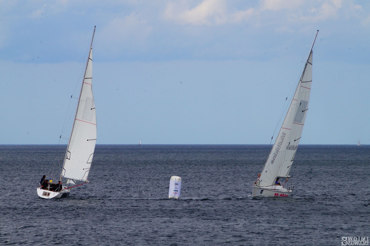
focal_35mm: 300
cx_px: 185
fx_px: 3081
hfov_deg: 6.9
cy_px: 123
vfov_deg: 4.6
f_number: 22
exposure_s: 1/60
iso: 160
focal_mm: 200
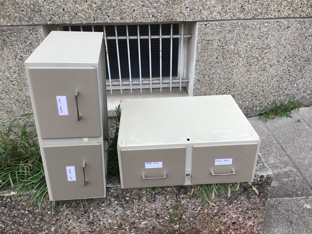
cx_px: 156
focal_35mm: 31
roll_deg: +1.3
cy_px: 117
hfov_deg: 58.4
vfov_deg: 45.4
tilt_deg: -31.6
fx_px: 279
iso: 25
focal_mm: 3.3
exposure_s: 1/186
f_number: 2.4
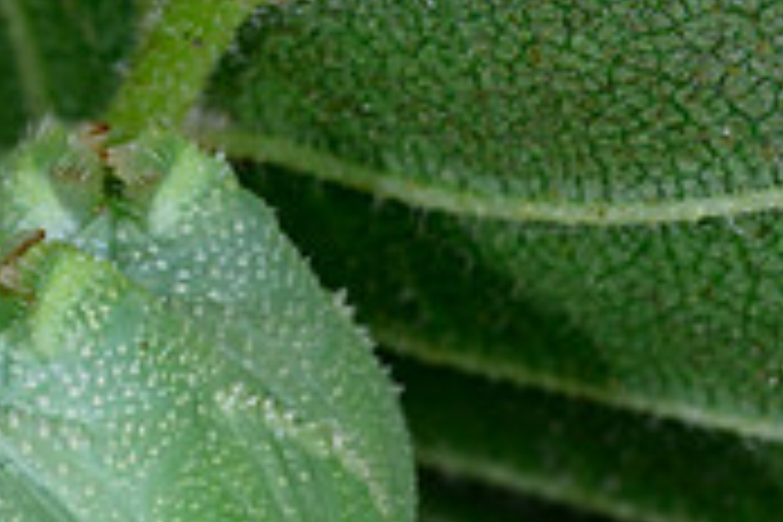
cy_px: 407
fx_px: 9330
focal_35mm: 429
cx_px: -561
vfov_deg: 3.2
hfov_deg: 4.8
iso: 64
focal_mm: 105
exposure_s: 1/250
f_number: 25
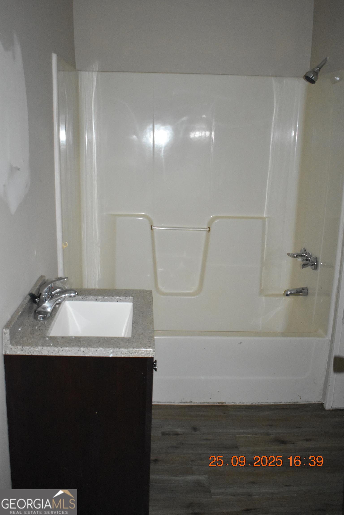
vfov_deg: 55.1
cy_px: 258
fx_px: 494
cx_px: 172
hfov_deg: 38.4
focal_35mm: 34
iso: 3600
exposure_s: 1/60
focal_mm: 23
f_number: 3.8
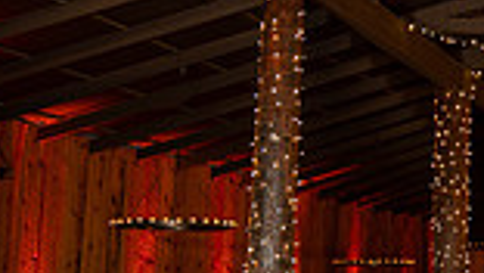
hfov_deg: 18.4
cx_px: 828
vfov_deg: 12.7
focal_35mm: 95
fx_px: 1220
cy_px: 195
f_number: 4
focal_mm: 24
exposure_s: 1/60
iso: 400
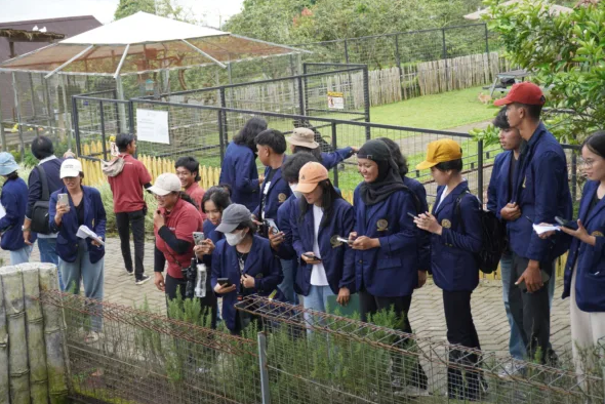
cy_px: 202
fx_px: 1051
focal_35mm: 63
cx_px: 306
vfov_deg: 21.8
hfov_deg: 32.1
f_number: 5.6
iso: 160
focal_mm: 41
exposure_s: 1/160
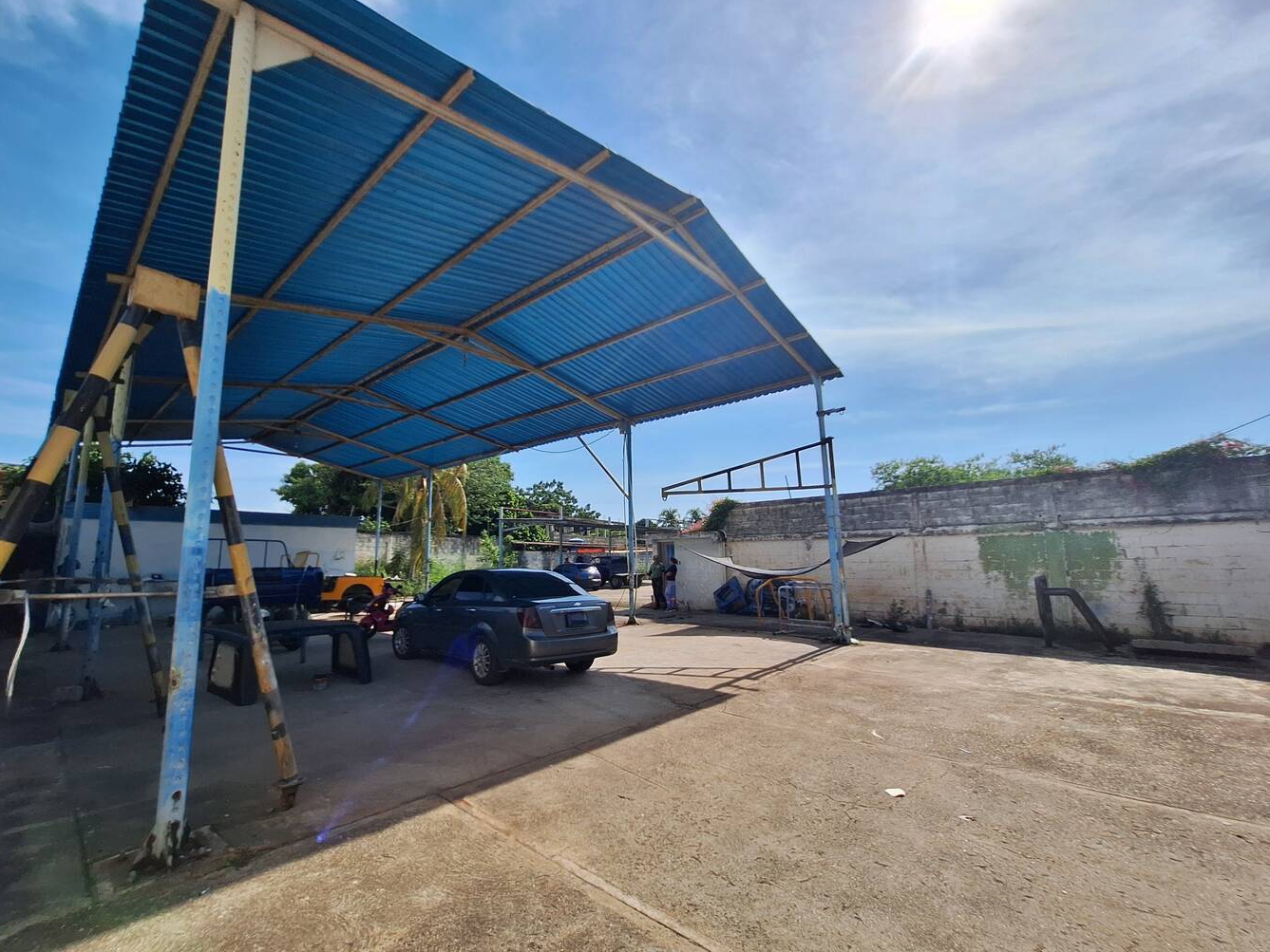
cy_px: 477
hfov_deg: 101.9
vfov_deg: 85.7
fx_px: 514
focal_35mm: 14
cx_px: 590
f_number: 2.2
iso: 40
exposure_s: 1/4587
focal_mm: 1.74
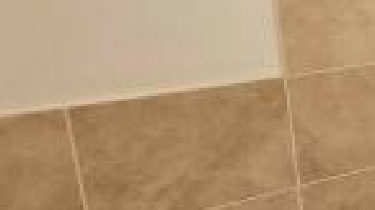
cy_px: 45
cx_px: 705
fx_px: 566
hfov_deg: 21.0
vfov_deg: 20.8
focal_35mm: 57
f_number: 2.2
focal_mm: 2.2
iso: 250
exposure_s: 1/60.2
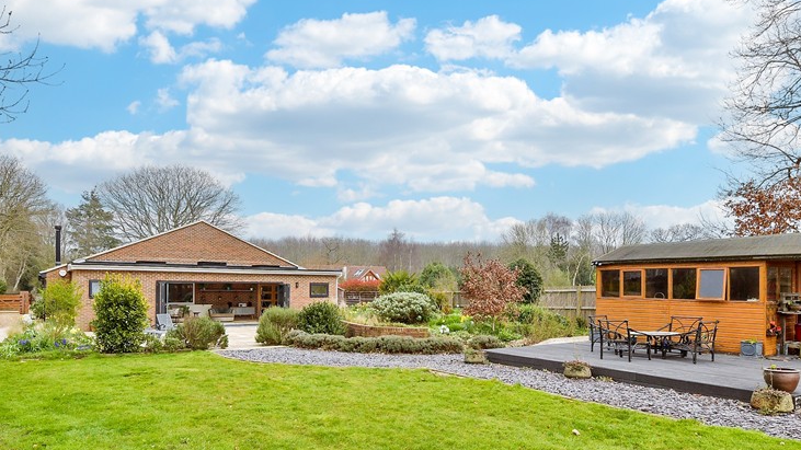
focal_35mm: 22
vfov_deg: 50.8
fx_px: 467
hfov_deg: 81.2
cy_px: 287
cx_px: 403
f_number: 8
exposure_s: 1/500
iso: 320
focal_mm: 10
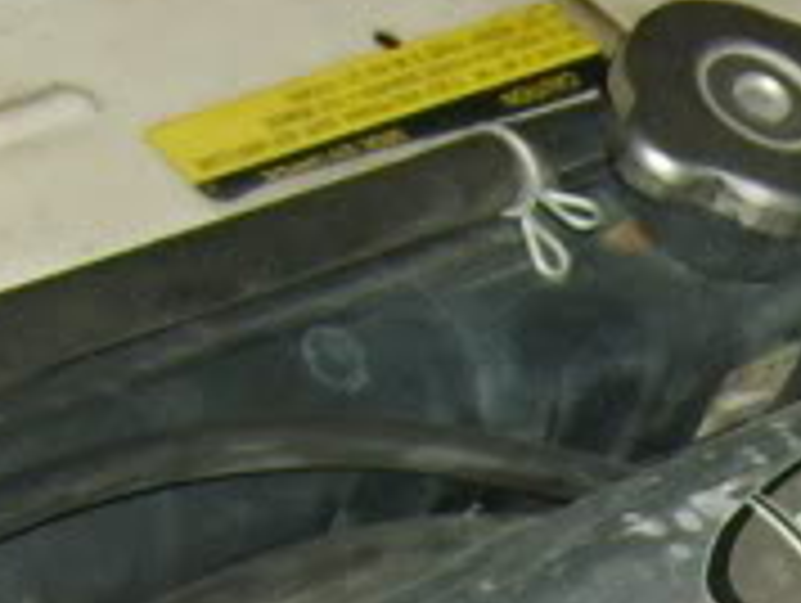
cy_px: 1408
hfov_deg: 9.3
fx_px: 4657
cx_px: 1462
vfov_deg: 7.0
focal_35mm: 201
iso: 100
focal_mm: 5.8
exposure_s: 1/30
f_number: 2.8
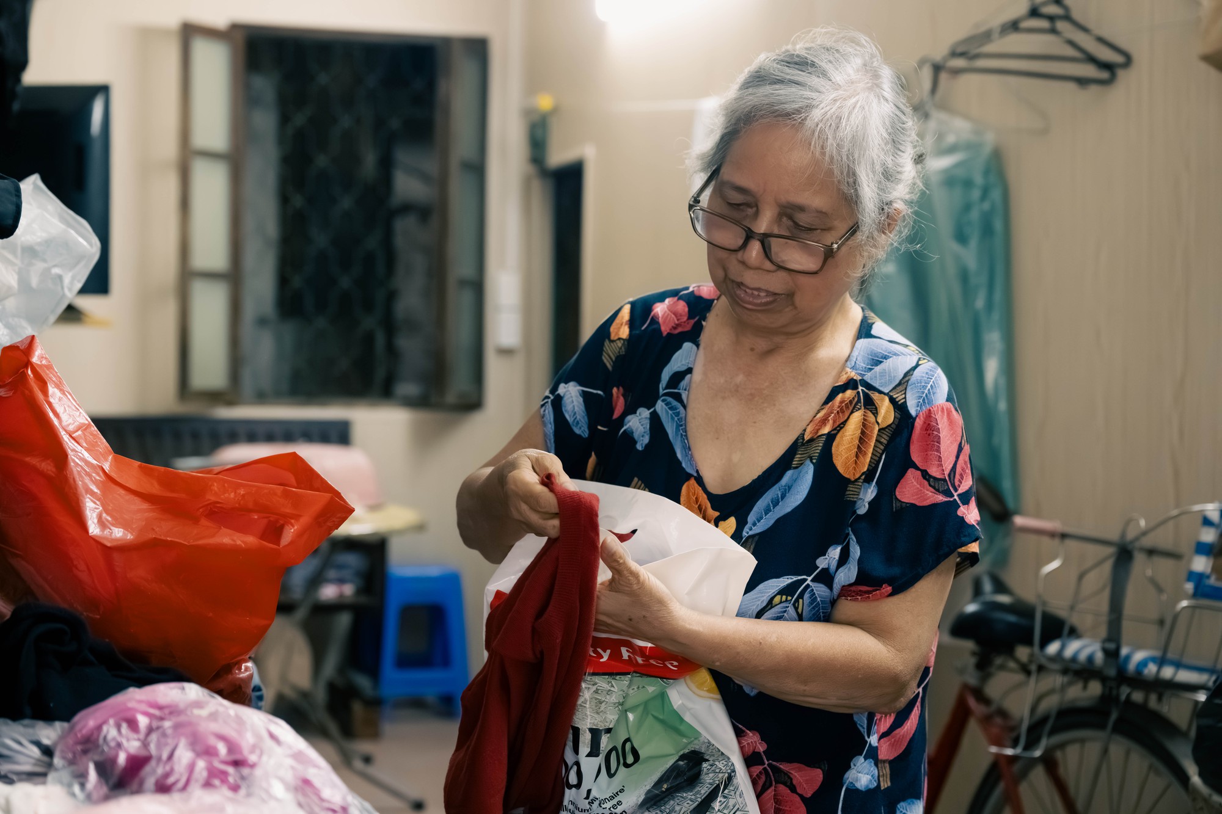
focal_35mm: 53
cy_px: 407
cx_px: 611
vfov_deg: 25.5
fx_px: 1799
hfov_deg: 37.5
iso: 5000
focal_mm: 53
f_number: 4
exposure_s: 1/320
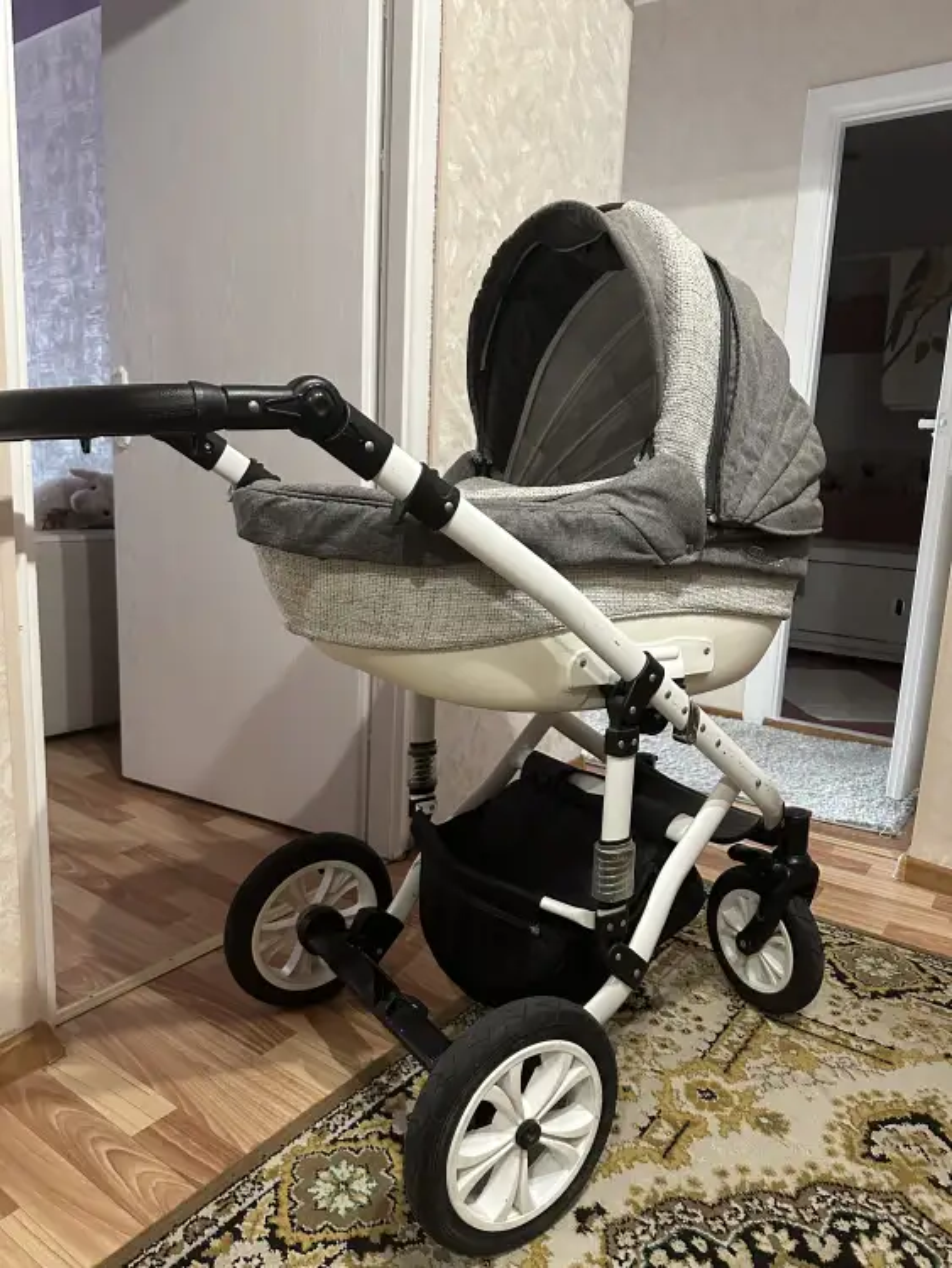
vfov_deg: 71.6
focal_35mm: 24
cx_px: 476
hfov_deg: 56.8
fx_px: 880
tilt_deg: -10.2
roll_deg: -3.3
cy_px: 634
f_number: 1.78
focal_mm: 6.86
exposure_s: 1/50
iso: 800
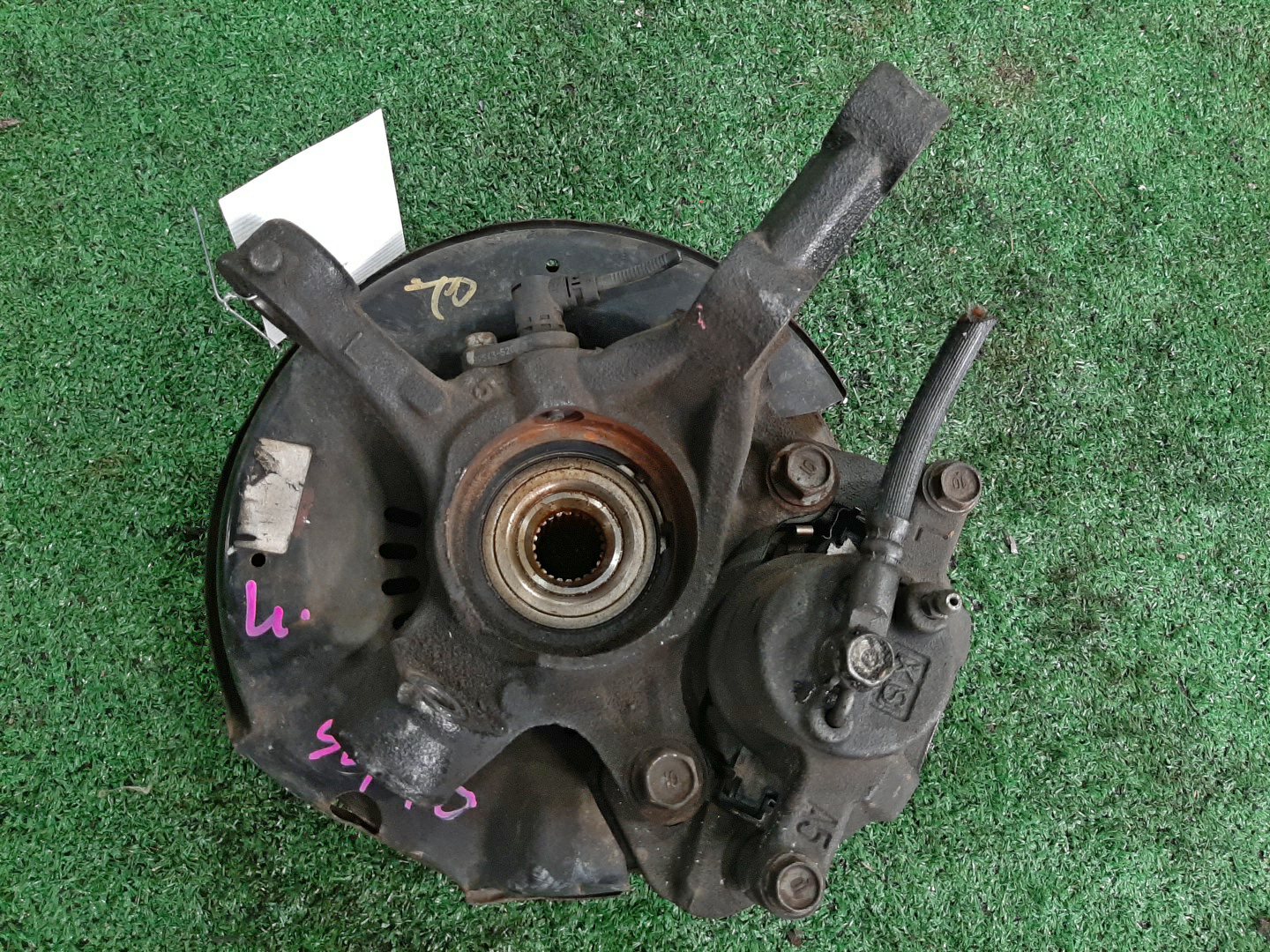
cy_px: 476
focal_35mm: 26
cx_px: 635
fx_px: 954
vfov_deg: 53.1
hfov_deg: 67.3
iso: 204
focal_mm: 3.93
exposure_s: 1/50
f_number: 1.7
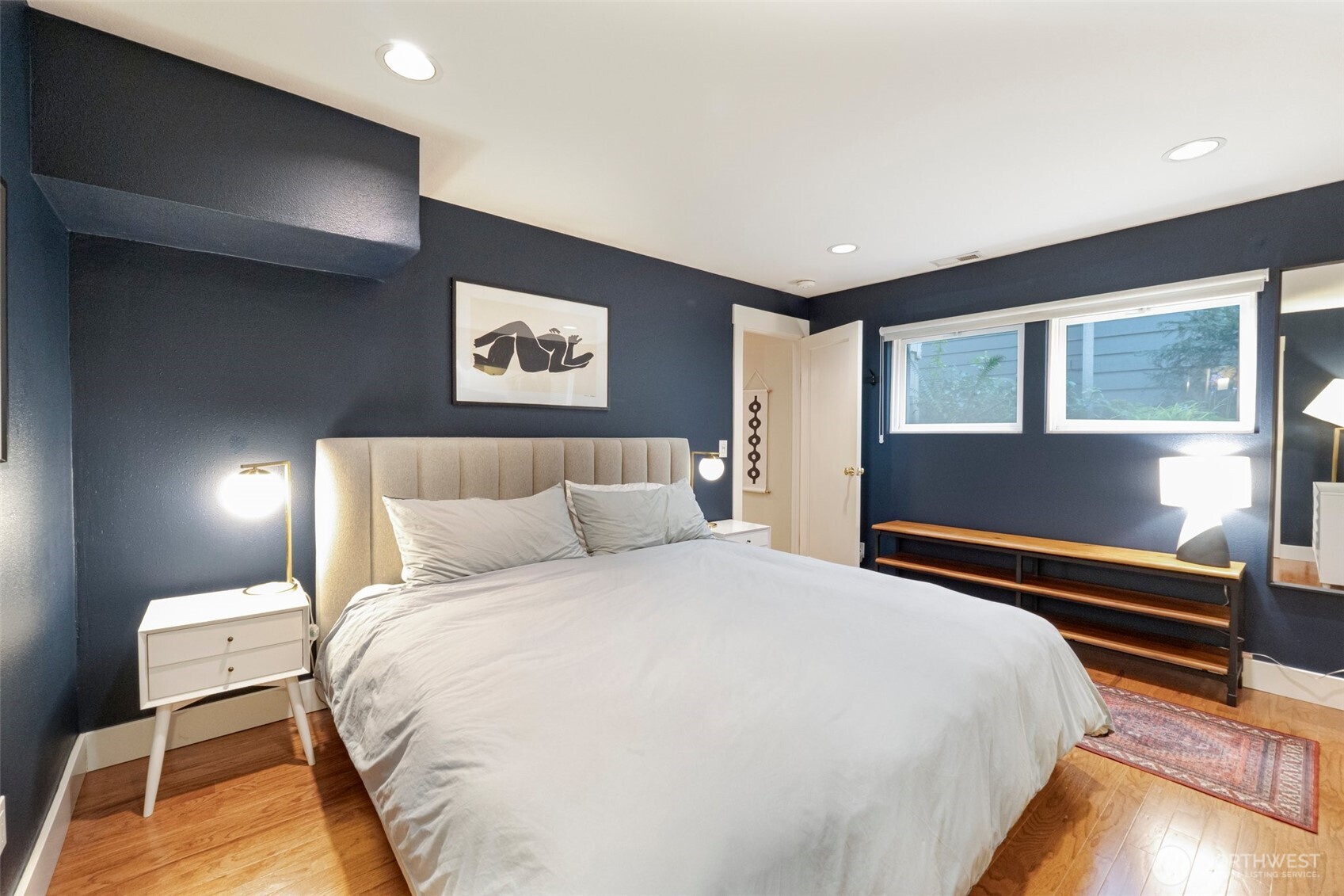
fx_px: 560
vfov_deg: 77.3
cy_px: 448
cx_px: 672
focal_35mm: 15
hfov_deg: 100.4
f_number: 9
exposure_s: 1/1.67
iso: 250
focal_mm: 10
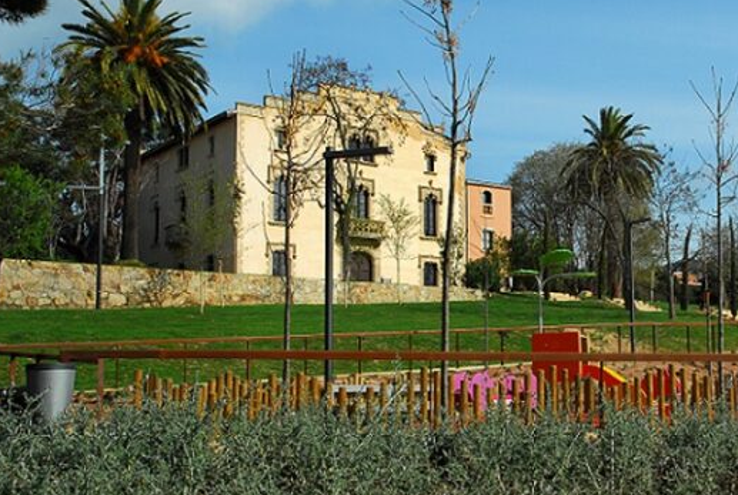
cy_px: 276
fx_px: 1007
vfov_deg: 27.6
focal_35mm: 49
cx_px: 534
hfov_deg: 39.4
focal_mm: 22
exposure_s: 1/400
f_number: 10
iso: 200
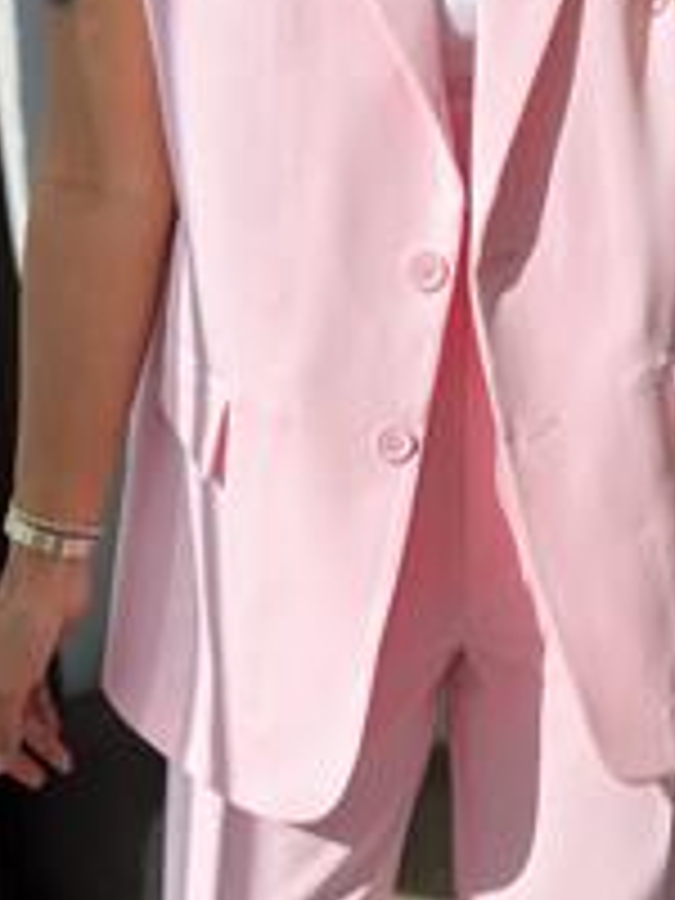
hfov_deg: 22.6
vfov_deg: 30.1
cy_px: 592
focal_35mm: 64
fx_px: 1664
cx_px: 531
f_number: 1.78
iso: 80
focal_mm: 6.76
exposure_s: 1/1689
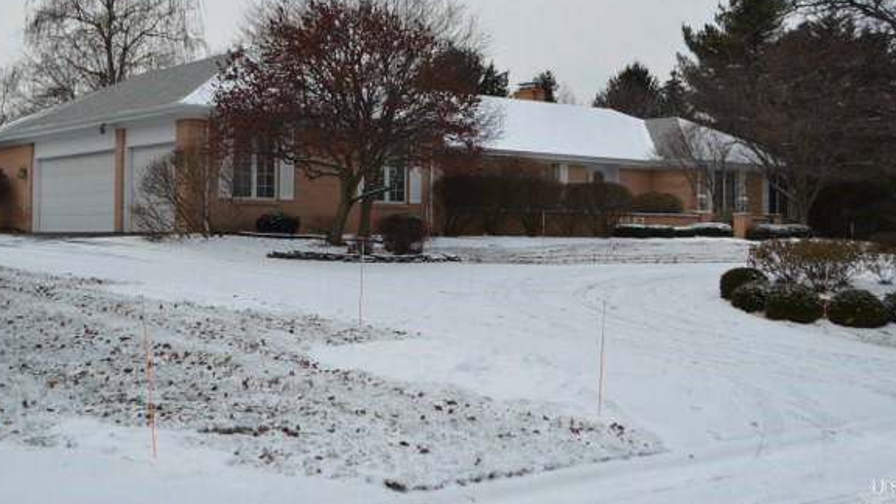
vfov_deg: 23.6
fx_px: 1202
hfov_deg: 40.9
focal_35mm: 51
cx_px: 432
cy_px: 187
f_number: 5.6
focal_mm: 29
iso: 140
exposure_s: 1/125
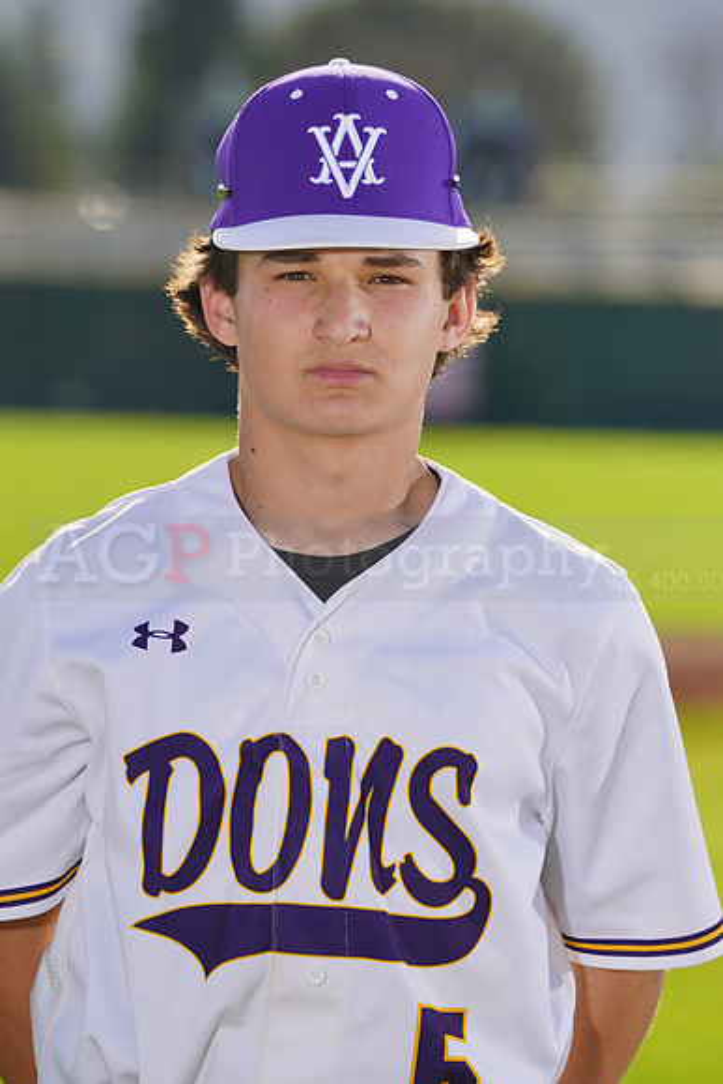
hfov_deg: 4.9
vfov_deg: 7.4
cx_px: 362
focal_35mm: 279
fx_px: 8399
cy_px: 542
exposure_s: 1/250
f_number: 8
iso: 100
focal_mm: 279
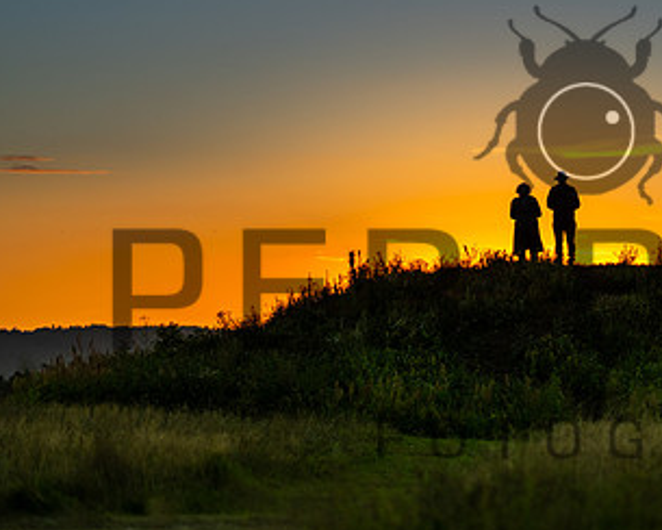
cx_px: 569
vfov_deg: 10.2
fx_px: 2978
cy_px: 234
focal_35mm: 152
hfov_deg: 12.6
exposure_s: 1/2500
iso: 50
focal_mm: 85
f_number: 1.4
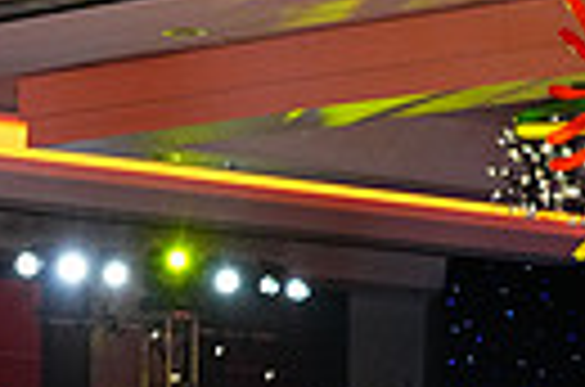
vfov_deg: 6.4
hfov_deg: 9.9
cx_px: 22
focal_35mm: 206
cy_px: 821
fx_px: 3339
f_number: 5
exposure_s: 1/400
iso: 5000
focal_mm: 46
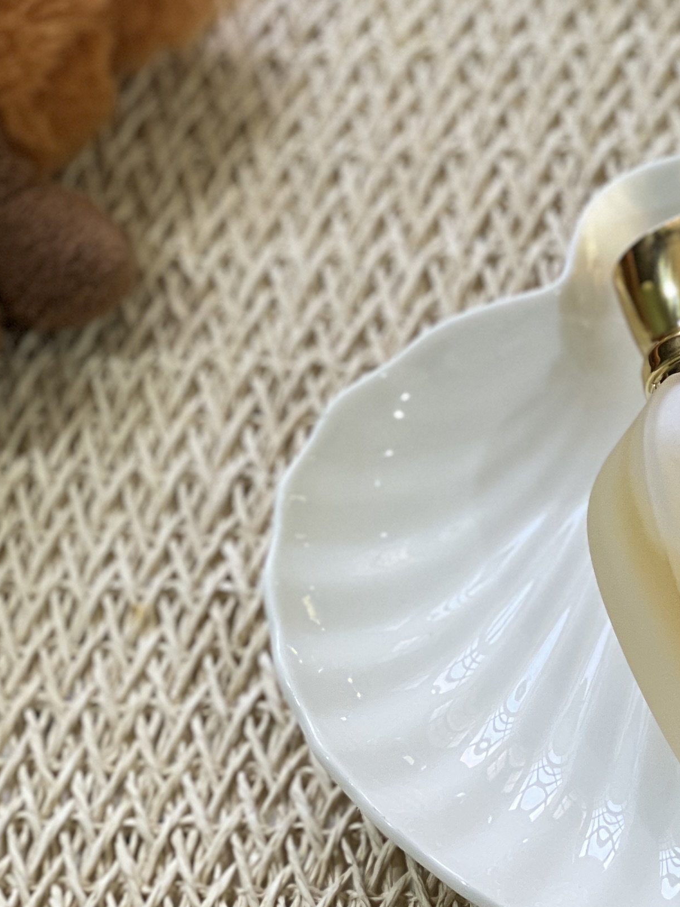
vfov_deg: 10.3
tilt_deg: -56.5
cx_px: 648
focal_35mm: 192
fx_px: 5028
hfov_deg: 7.7
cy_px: 663
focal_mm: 9
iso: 160
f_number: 2.8
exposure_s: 1/50
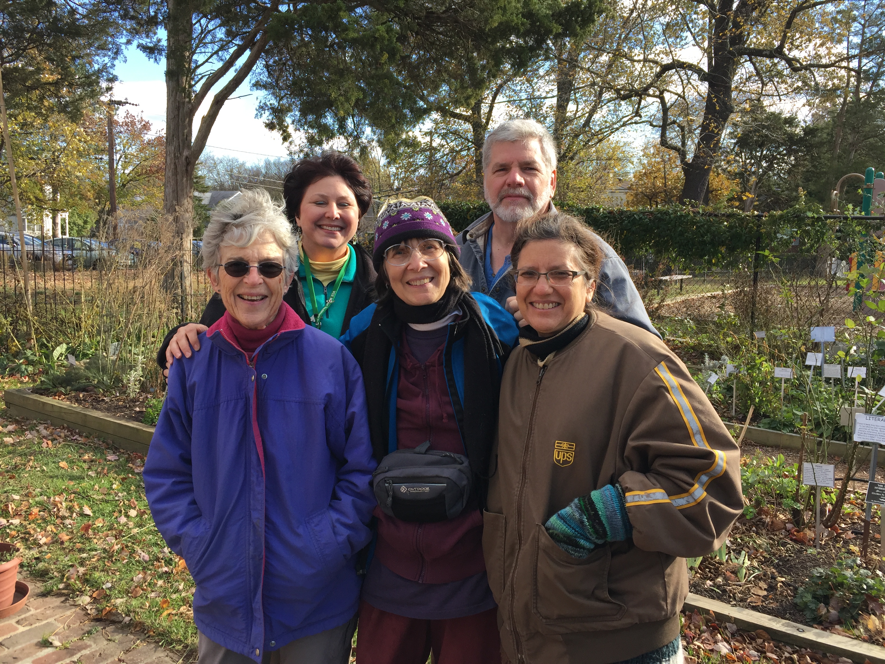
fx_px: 741
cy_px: 332
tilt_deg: -7.5
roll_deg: -1.7
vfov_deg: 48.2
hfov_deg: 61.7
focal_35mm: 29
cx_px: 442
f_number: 2.2
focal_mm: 4.15
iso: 32
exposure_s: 1/421
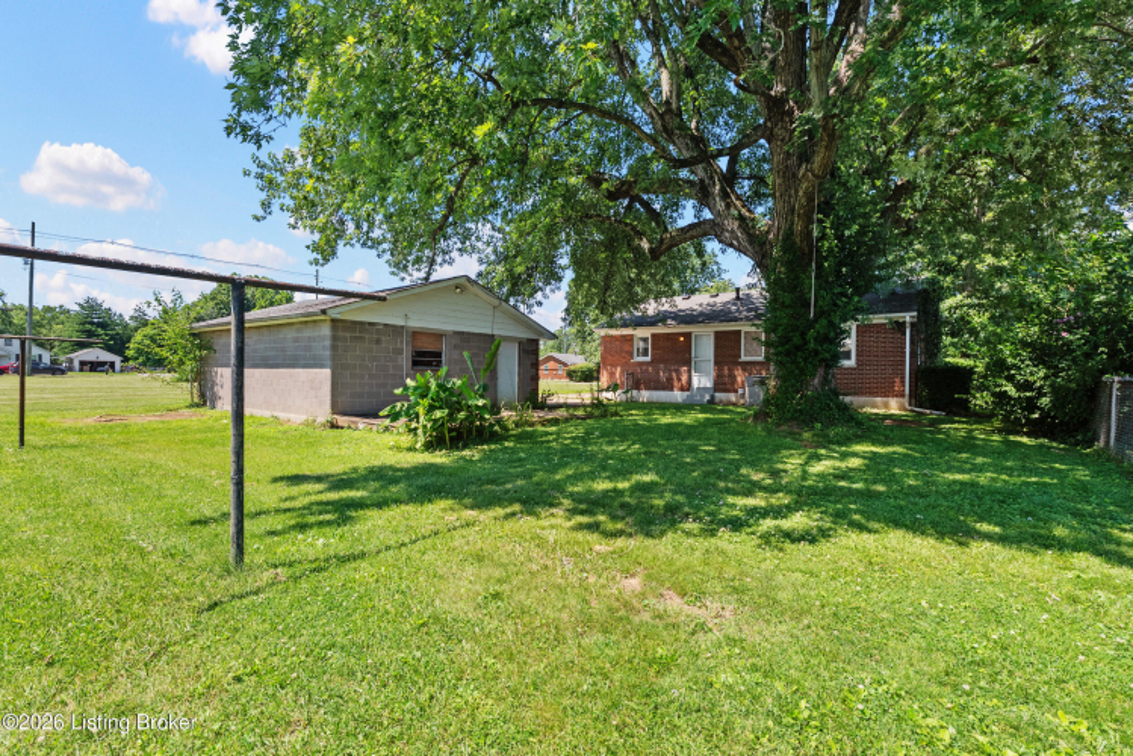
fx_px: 504
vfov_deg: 73.8
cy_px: 378
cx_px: 566
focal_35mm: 16
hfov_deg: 96.7
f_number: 11
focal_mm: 16
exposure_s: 1/50
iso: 400
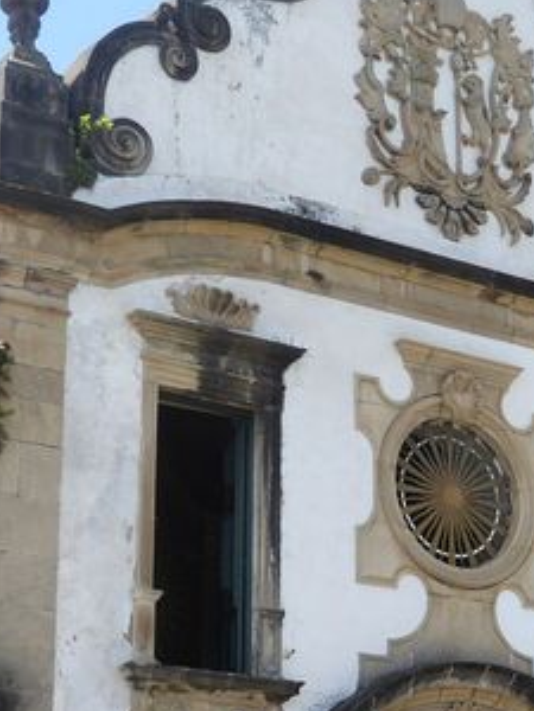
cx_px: 408
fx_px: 1975
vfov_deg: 20.2
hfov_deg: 15.3
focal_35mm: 96
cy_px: 555
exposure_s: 1/400
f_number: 3.7
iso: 80
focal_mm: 6.3
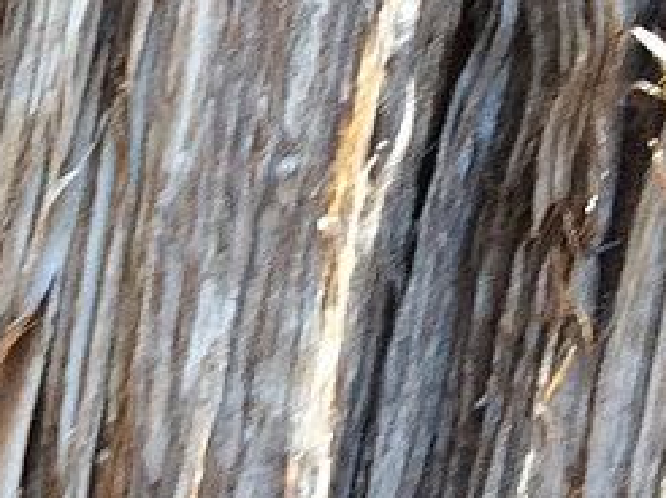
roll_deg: +1.3
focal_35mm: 189
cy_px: -184
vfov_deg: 7.7
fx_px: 3633
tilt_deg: +1.4
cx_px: -885
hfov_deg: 9.4
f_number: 2.2
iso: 32
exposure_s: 1/30
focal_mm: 4.15
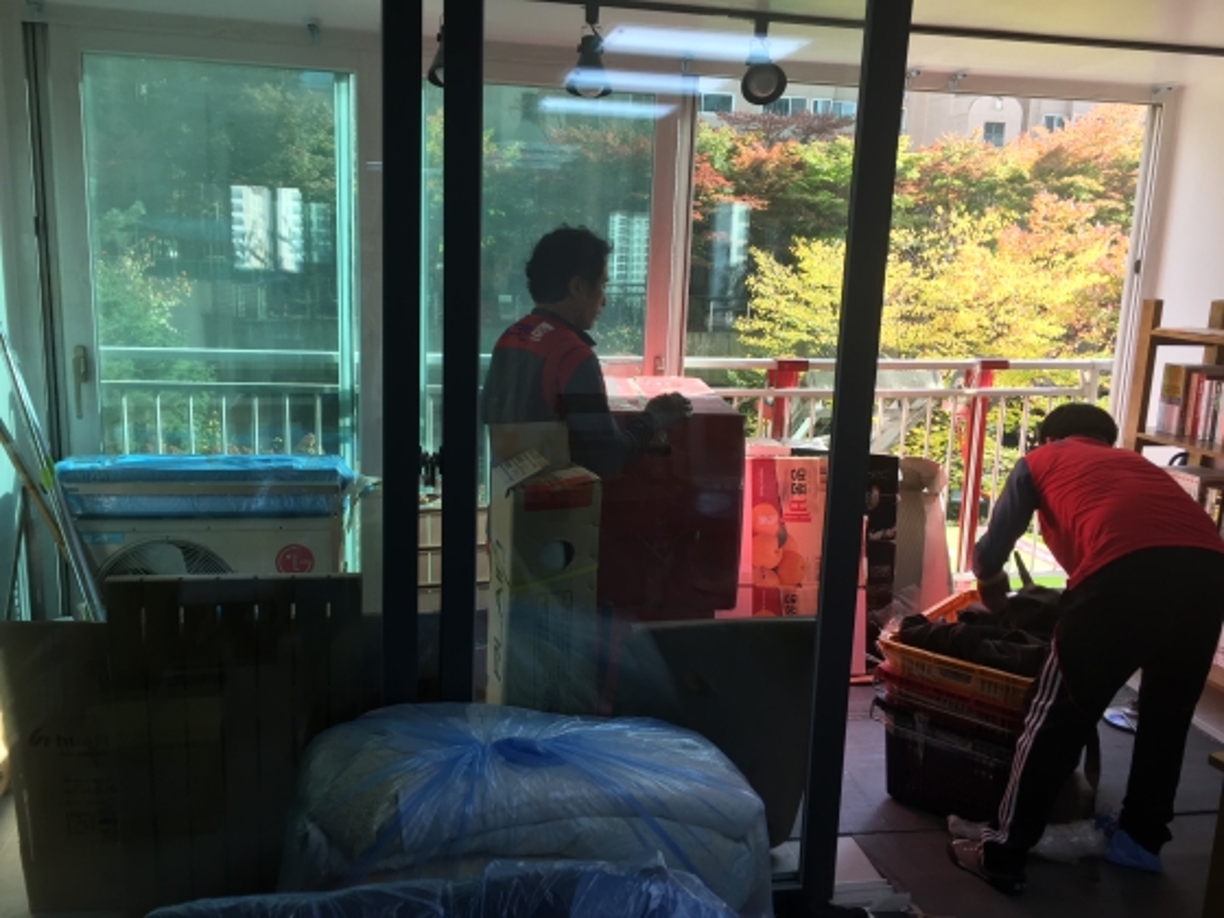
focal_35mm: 29
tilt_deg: -11.2
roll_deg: -2.8
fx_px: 1025
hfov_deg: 61.7
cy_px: 459
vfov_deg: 48.2
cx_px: 612
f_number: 2.2
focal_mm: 4.15
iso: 32
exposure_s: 1/120
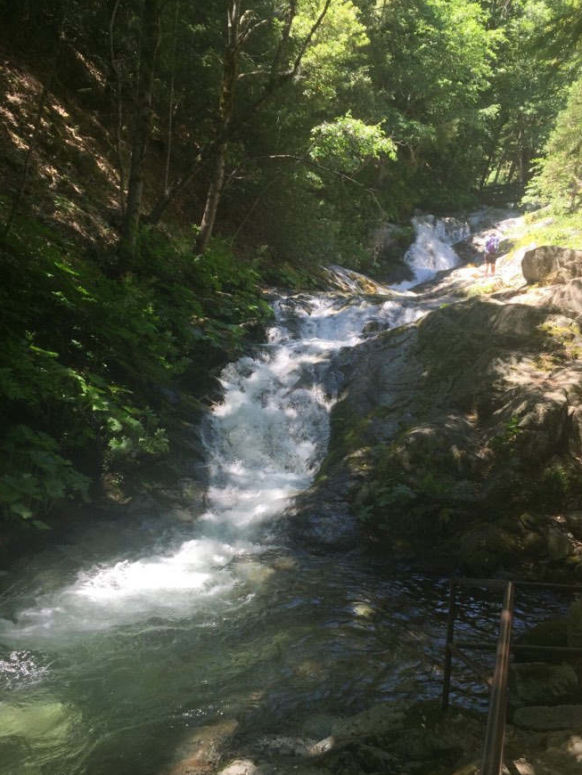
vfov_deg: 59.9
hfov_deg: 46.8
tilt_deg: -6.7
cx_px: 297
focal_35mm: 30
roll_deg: -2.8
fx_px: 672
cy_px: 396
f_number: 2.2
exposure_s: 1/255
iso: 32
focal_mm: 4.15
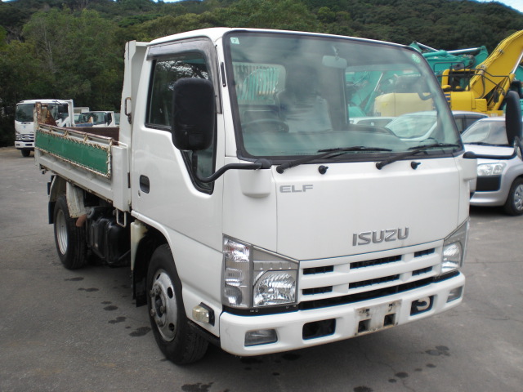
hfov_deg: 49.0
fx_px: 574
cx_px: 262
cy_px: 196
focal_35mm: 38
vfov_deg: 37.7
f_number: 3.1
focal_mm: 6.3
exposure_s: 1/320
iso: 64
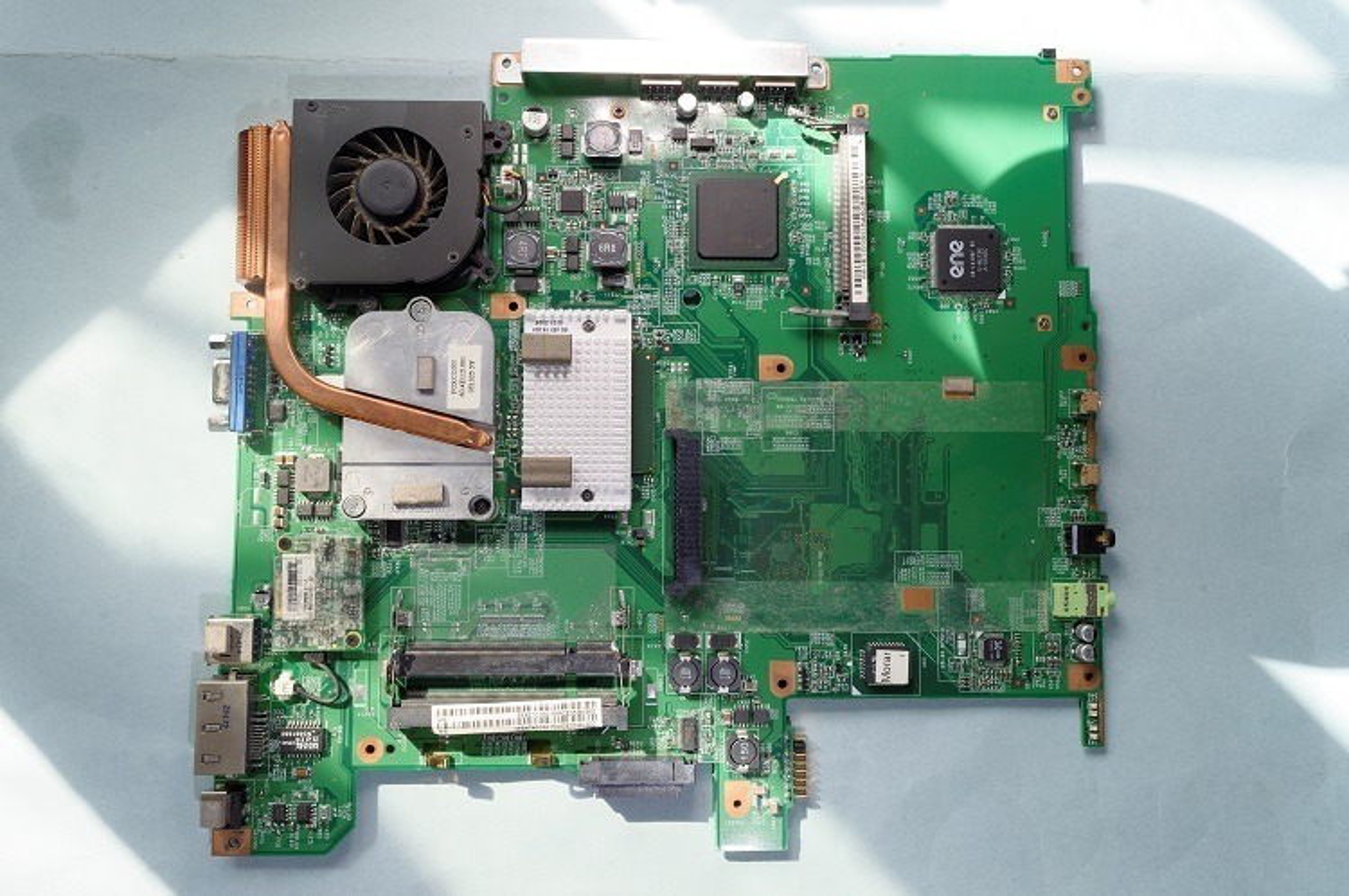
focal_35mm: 30
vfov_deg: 43.5
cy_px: 448
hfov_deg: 62.0
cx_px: 674
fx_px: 1123
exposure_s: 1/15
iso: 100
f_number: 8
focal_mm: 20
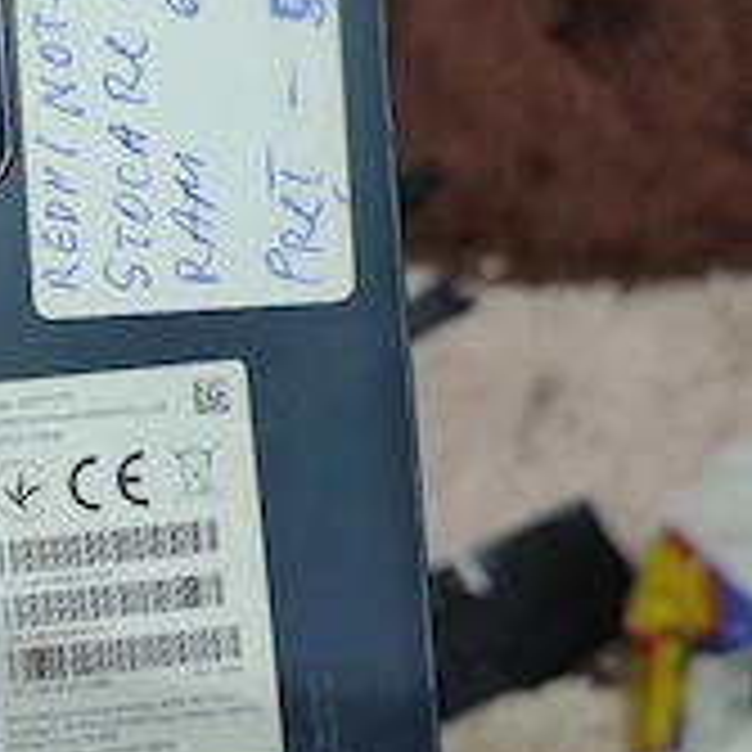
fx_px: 1303
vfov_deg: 32.2
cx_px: 81
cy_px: 419
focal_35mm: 53
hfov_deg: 30.8
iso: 351
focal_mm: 6.04
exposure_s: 1/30
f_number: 1.9
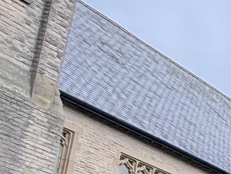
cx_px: 699
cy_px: 290
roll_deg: -0.8
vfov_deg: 15.1
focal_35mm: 88
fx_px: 587
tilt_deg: +12.6
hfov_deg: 11.4
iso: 64
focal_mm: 2.22
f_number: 2.2
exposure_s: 1/106
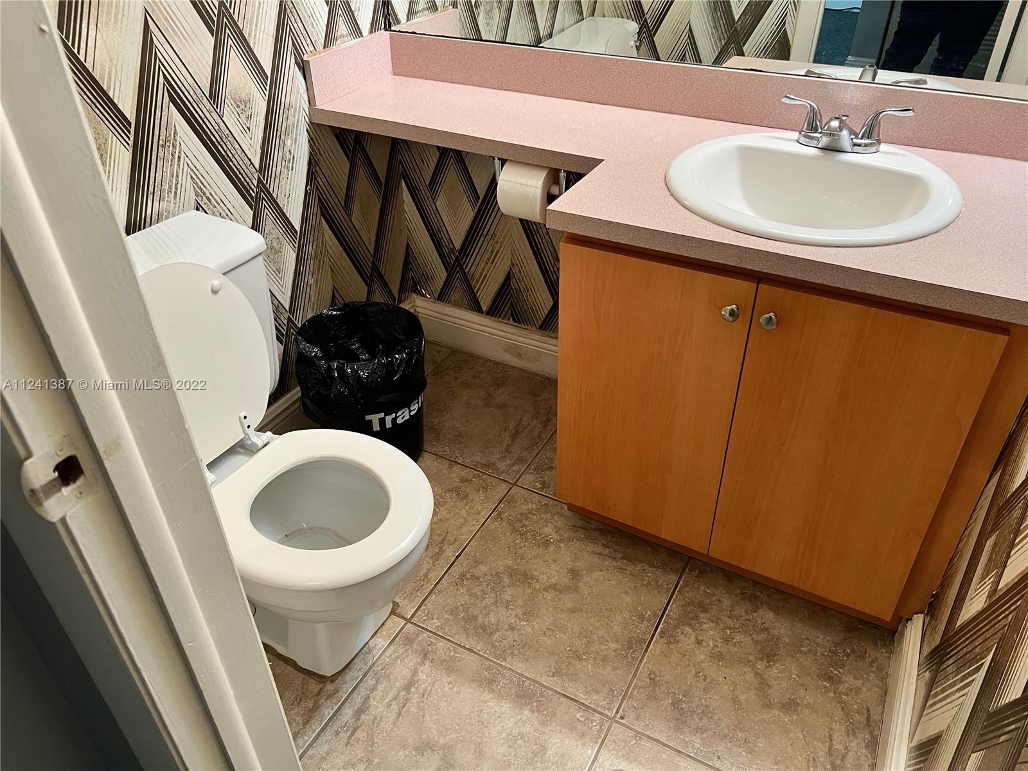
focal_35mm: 26
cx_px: 514
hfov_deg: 67.3
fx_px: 772
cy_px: 386
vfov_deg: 53.1
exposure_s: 1/60
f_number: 1.5
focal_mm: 5.7
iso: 250
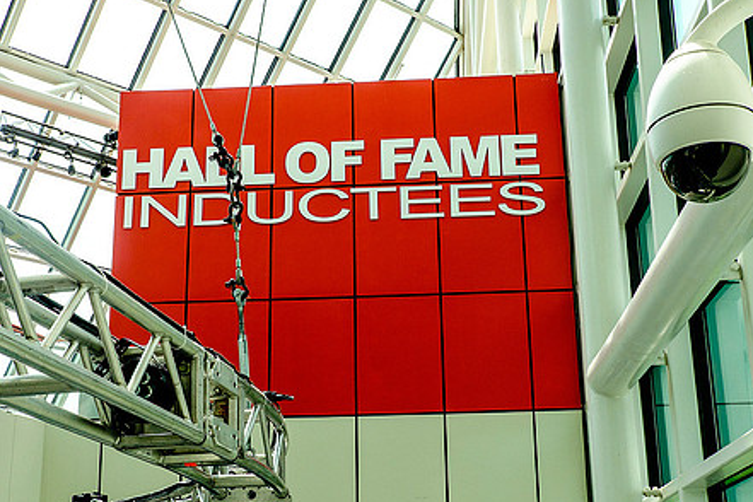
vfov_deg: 26.9
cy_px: 322
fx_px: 1046
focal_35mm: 50
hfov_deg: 39.6
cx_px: 359
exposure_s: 1/220
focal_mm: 25.4
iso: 400
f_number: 7.1
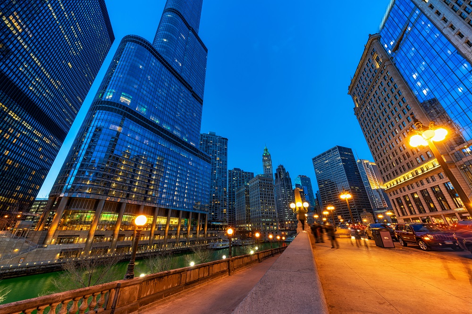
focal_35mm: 12
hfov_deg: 112.6
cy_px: 157
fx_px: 157
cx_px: 236
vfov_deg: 90.0
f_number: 8
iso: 100
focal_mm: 12
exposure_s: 2
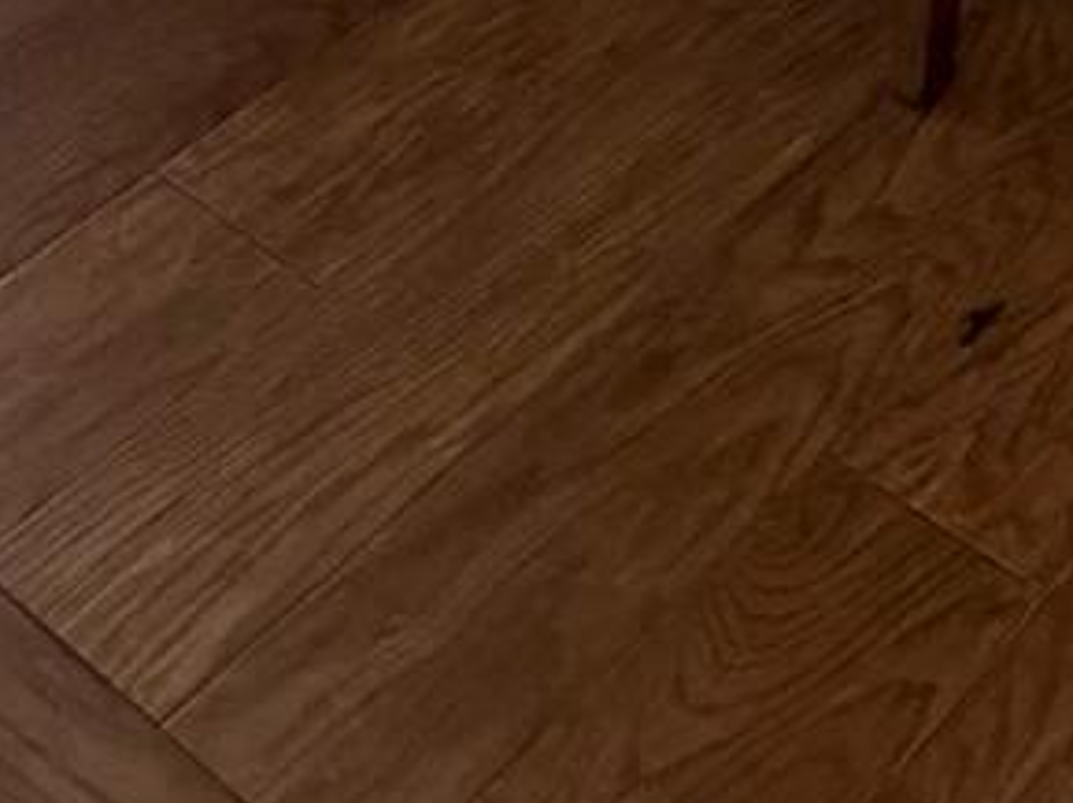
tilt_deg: -17.4
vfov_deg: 11.7
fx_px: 3066
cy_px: -1221
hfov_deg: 19.4
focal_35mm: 99
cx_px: 995
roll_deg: -1.2
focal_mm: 2.22
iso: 80
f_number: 2.2
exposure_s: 1/111
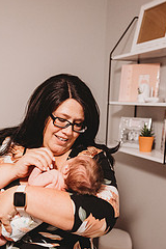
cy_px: 147
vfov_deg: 43.4
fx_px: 311
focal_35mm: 45
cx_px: 42
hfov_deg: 29.4
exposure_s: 1/160
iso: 2000
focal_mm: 24
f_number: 2.2
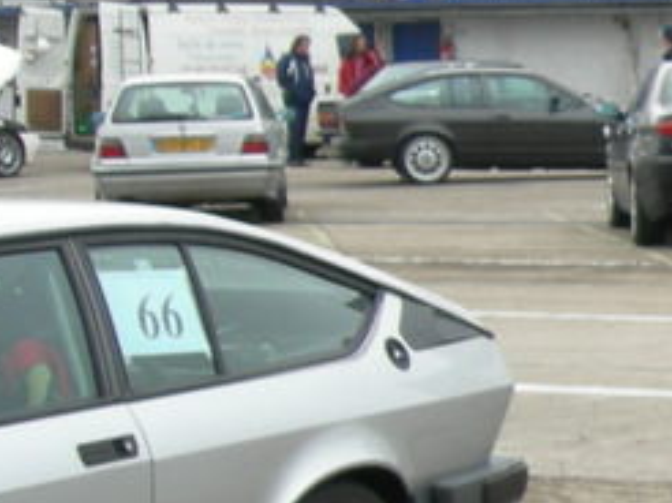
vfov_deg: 9.8
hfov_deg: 11.9
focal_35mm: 150
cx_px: 1292
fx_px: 2909
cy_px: 418
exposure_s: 1/138
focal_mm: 7.5
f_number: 4.3
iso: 64
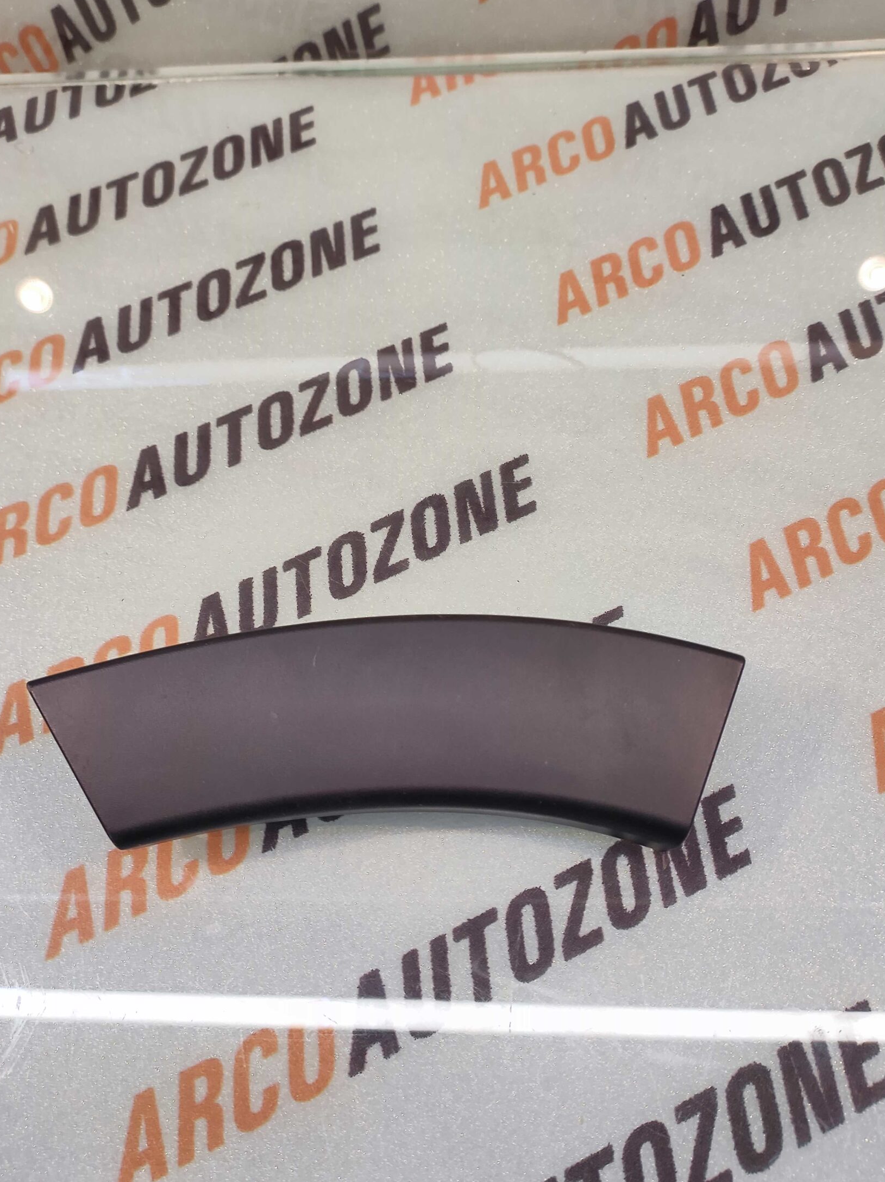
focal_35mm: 20
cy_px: 587
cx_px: 430
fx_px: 683
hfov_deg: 65.9
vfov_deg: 81.8
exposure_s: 1/33
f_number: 1.79
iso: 129
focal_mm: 4.74
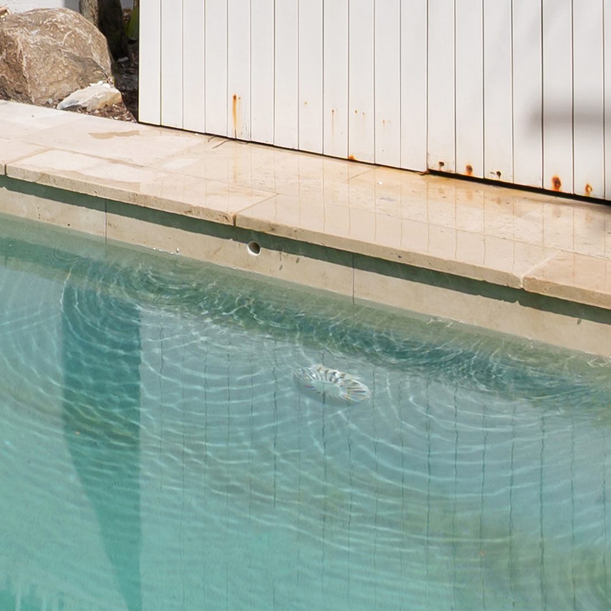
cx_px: -458
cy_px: -307
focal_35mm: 84
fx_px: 1686
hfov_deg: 17.2
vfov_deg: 18.3
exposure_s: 1/200
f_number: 10
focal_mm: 17.5
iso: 160
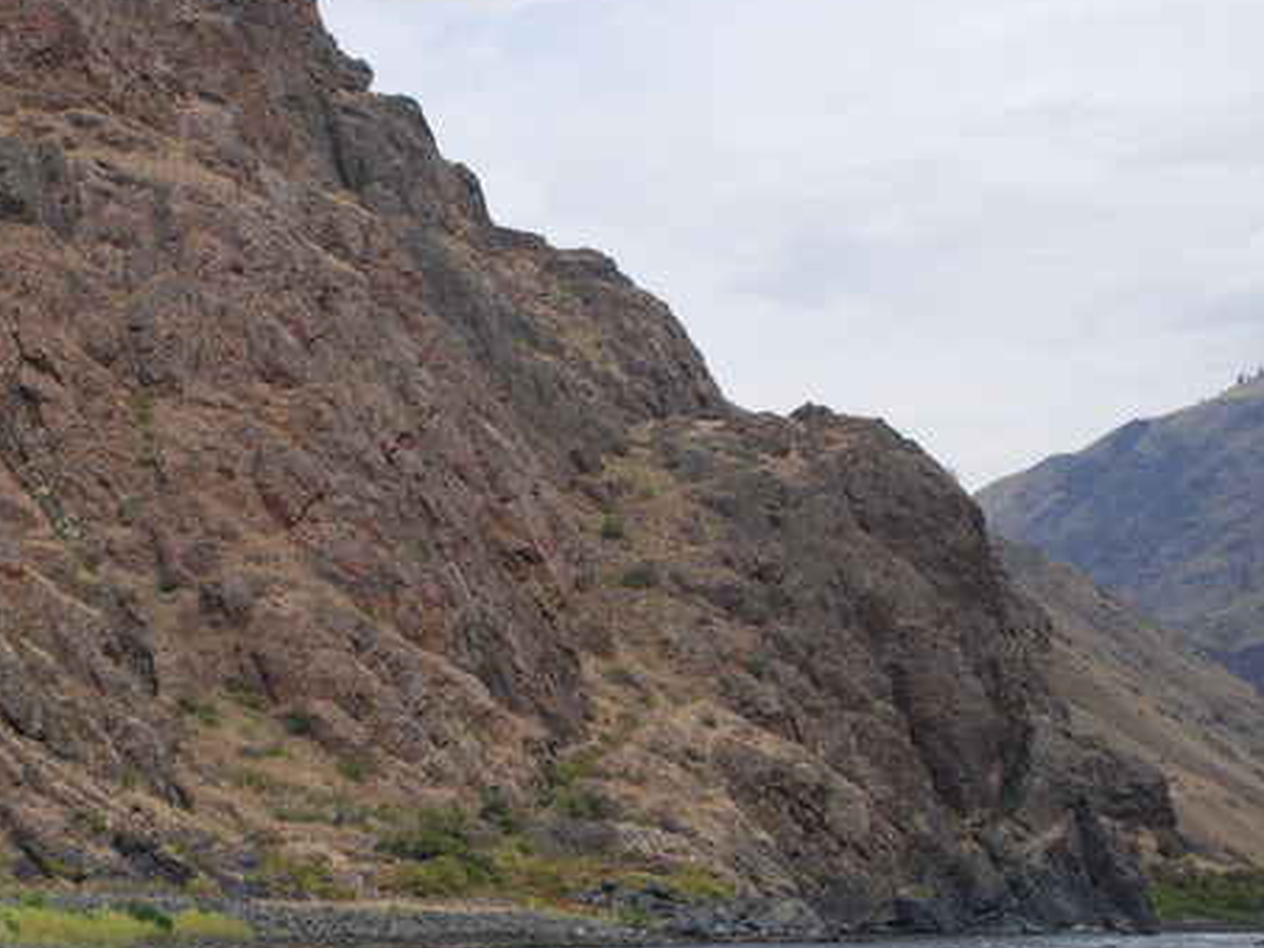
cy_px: 706
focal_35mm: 97
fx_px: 3542
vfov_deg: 15.2
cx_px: 422
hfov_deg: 20.2
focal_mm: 38
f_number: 6.3
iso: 100
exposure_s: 1/160
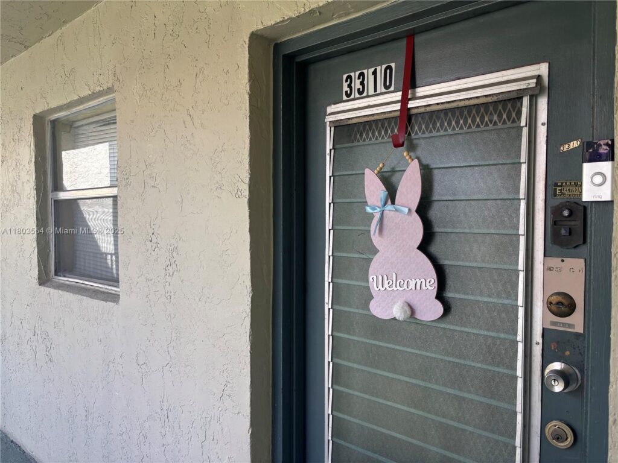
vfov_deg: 53.1
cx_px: 309
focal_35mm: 26
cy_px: 232
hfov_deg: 67.3
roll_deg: +0.0
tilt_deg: -1.4
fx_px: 464
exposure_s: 1/121
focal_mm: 5.96
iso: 40
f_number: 1.6
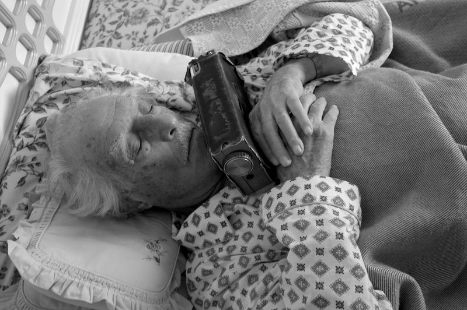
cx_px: 234
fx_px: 467
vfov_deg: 36.8
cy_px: 155
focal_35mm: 36
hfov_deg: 53.2
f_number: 2.8
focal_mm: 24
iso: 200
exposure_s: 1/8
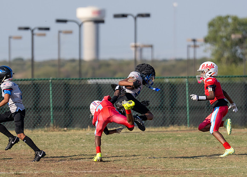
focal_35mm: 485
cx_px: 106
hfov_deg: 4.2
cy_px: 120
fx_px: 3398
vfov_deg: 3.0
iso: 125
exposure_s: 1/3200
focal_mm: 200
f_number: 3.2
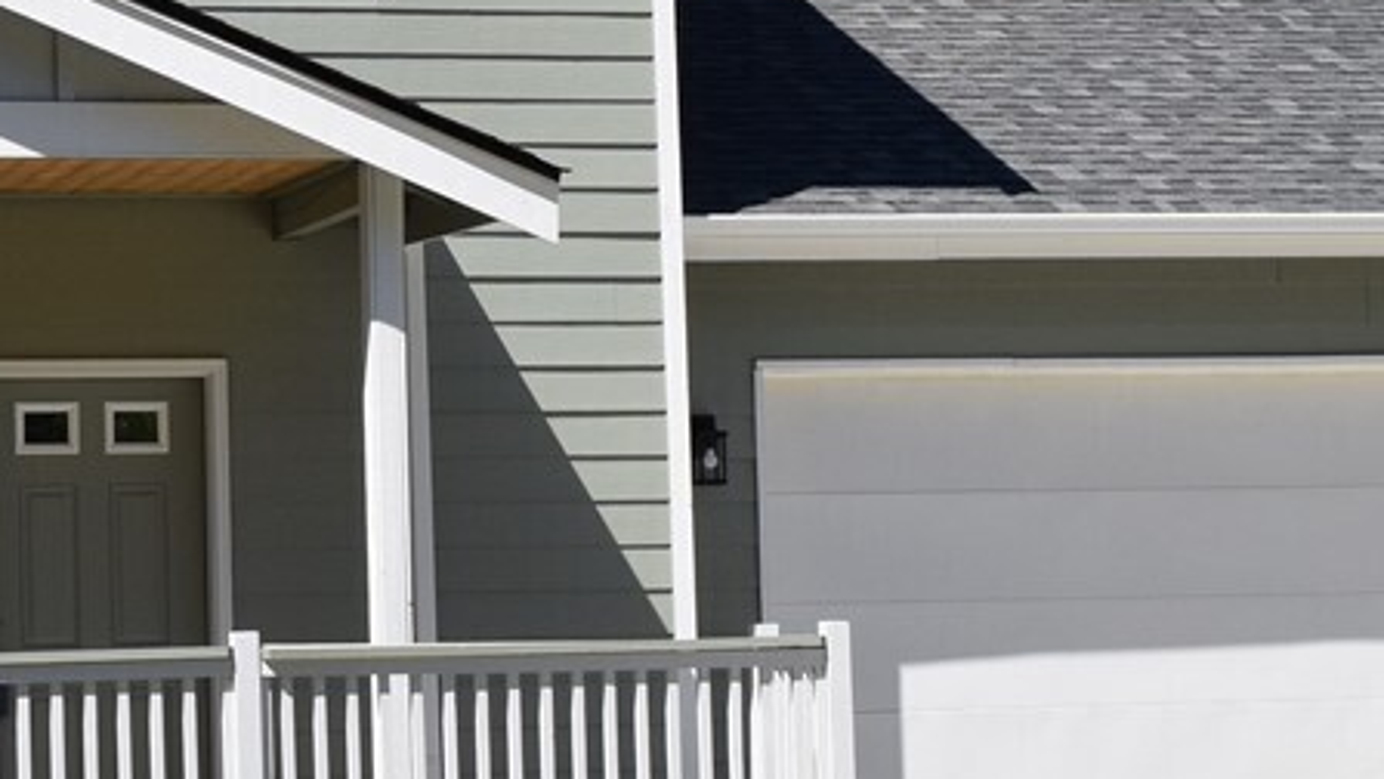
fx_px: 4587
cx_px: 224
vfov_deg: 9.7
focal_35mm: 125
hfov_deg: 17.0
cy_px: 172
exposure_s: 1/400
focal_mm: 21
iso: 200
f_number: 10
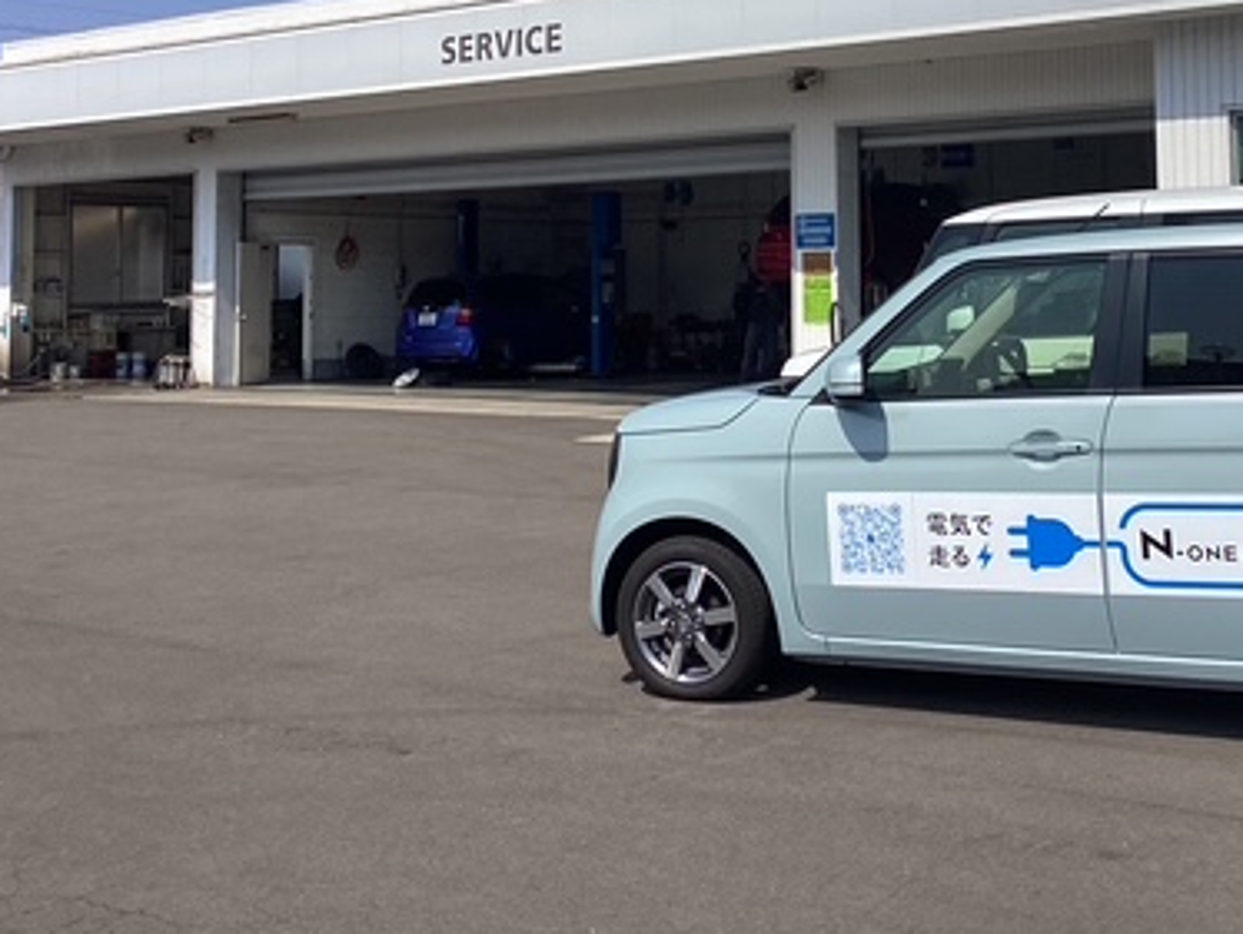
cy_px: 143
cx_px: 721
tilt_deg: +3.8
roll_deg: +0.6
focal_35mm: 53
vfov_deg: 26.8
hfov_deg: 36.1
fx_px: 1904
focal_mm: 3.3
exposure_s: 1/2717
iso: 25
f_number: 2.4
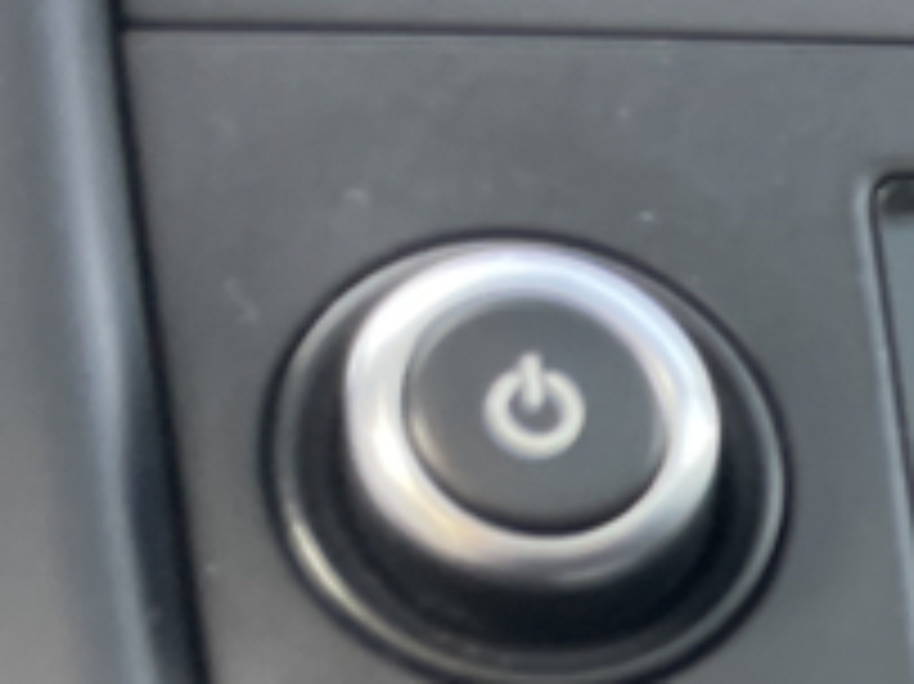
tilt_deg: -23.5
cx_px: 2107
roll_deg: -2.6
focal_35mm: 129
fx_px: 3404
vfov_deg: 10.7
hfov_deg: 12.4
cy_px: 1256
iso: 64
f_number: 1.6
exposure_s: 1/121
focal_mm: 4.2
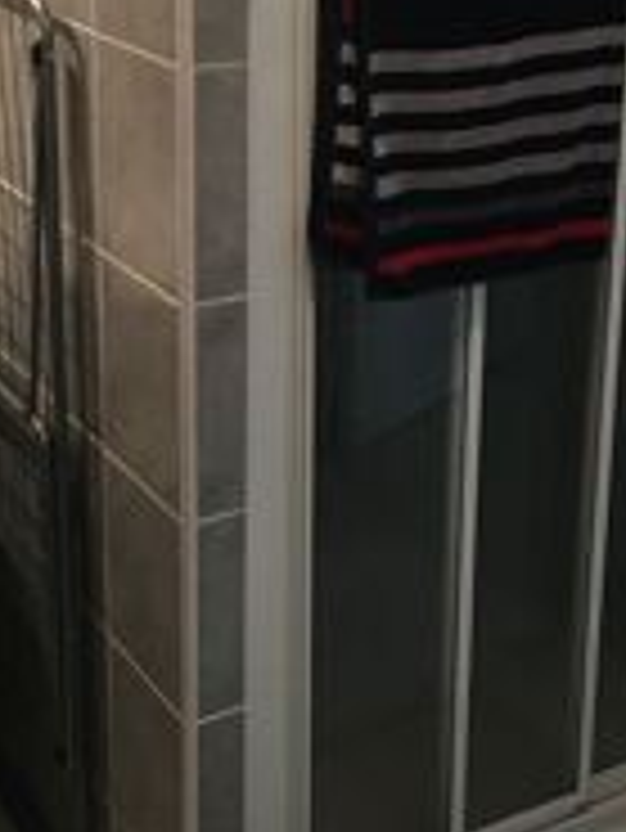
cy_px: 218
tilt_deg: -15.5
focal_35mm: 67
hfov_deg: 21.9
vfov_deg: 28.6
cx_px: 198
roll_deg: +2.2
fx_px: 1614
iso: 200
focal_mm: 4.15
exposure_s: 1/25
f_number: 2.2
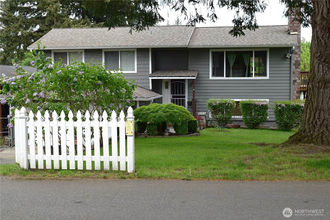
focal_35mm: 48
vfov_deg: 28.1
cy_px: 110
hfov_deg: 41.1
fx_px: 440
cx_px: 165
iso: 400
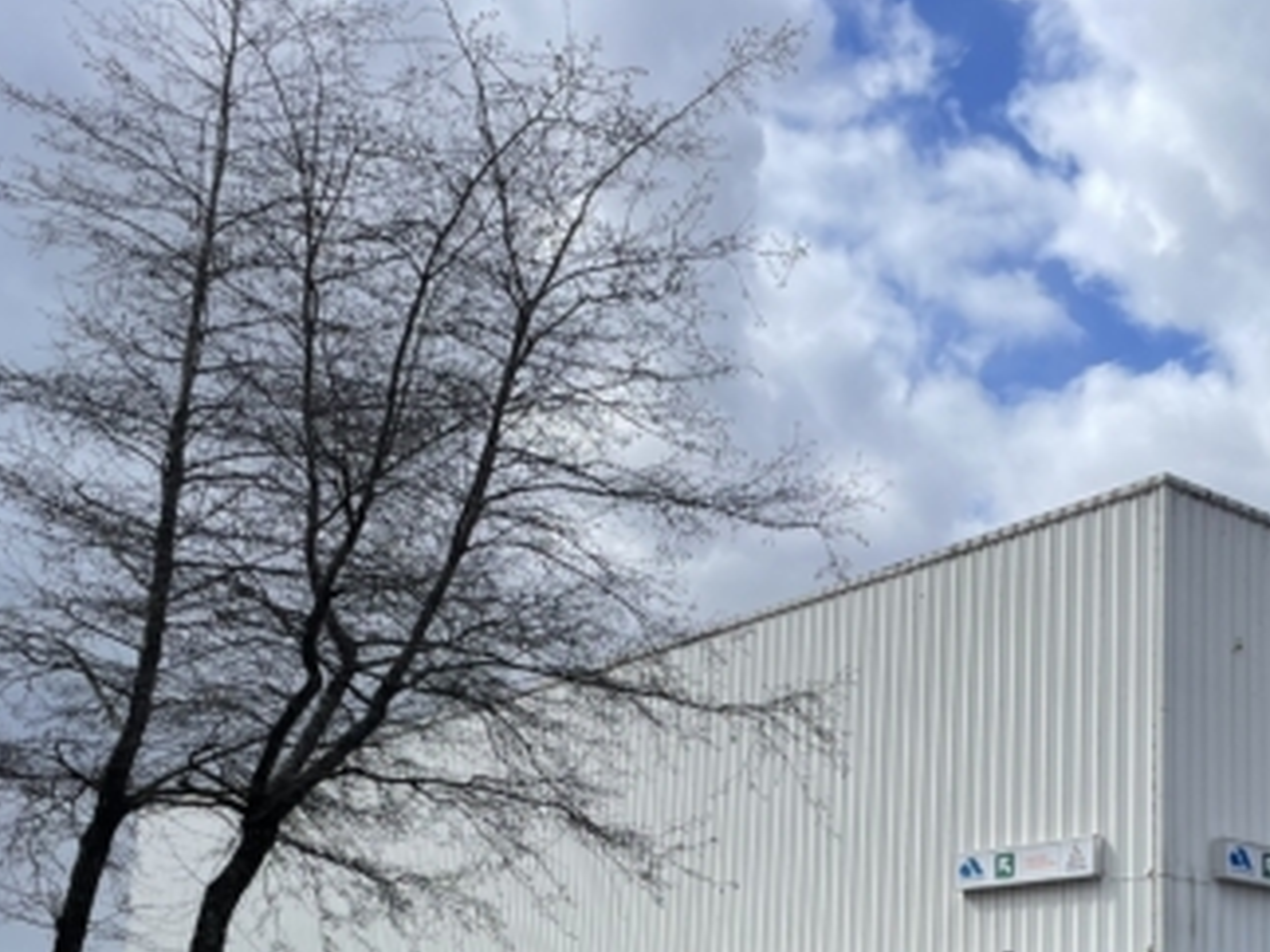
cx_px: 826
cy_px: 818
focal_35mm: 47
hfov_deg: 40.0
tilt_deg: +10.2
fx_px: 1724
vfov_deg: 29.8
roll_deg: -1.6
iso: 32
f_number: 1.6
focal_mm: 4.2
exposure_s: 1/4132
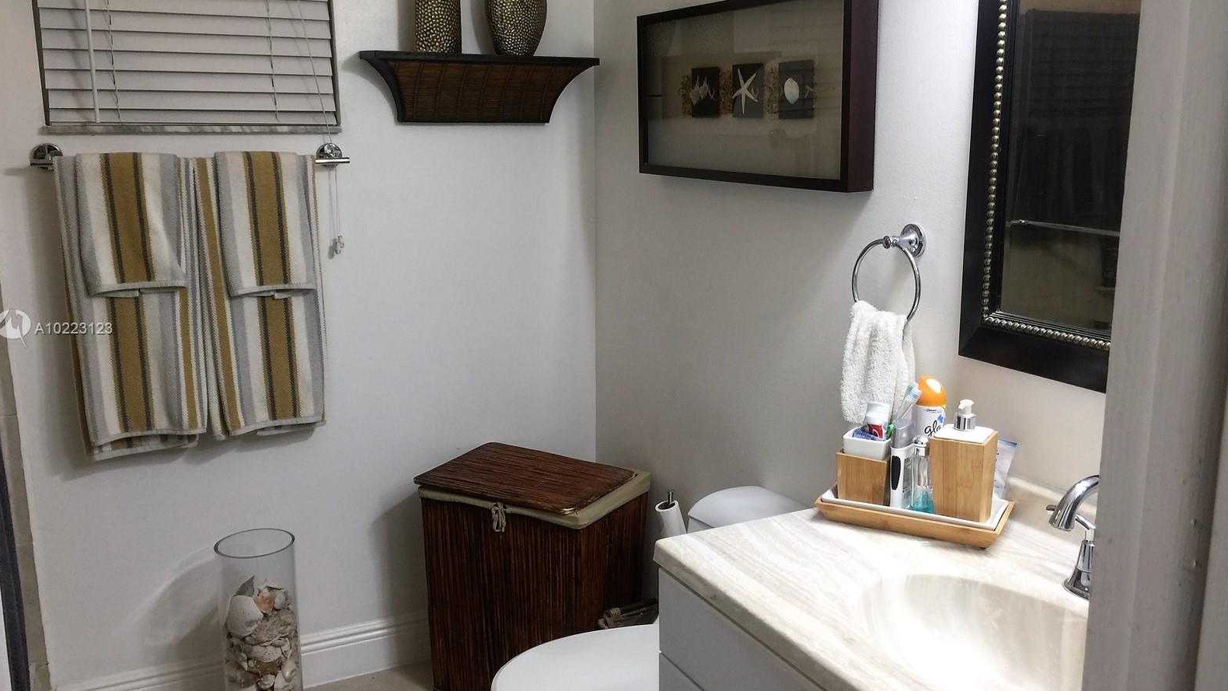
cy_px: 330
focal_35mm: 32
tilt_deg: -10.2
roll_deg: -1.2
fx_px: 1042
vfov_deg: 36.7
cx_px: 612
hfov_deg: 61.0
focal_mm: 4.15
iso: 32
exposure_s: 1/40
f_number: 2.2
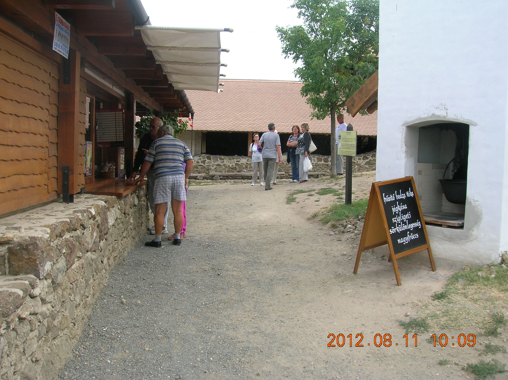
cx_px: 254
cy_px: 190
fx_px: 499
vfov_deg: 41.7
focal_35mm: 34
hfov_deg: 54.0
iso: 50
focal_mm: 5.7
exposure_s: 1/133
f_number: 4.9
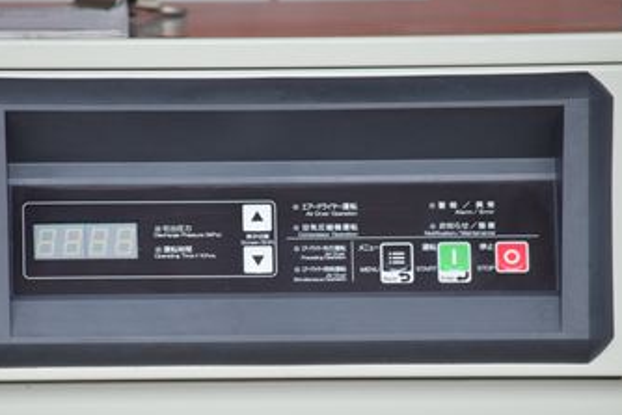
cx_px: 250
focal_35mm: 584
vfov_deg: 2.4
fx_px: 10094
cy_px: 288
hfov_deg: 3.5
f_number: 6.3
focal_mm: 260
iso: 1250
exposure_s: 1/2000
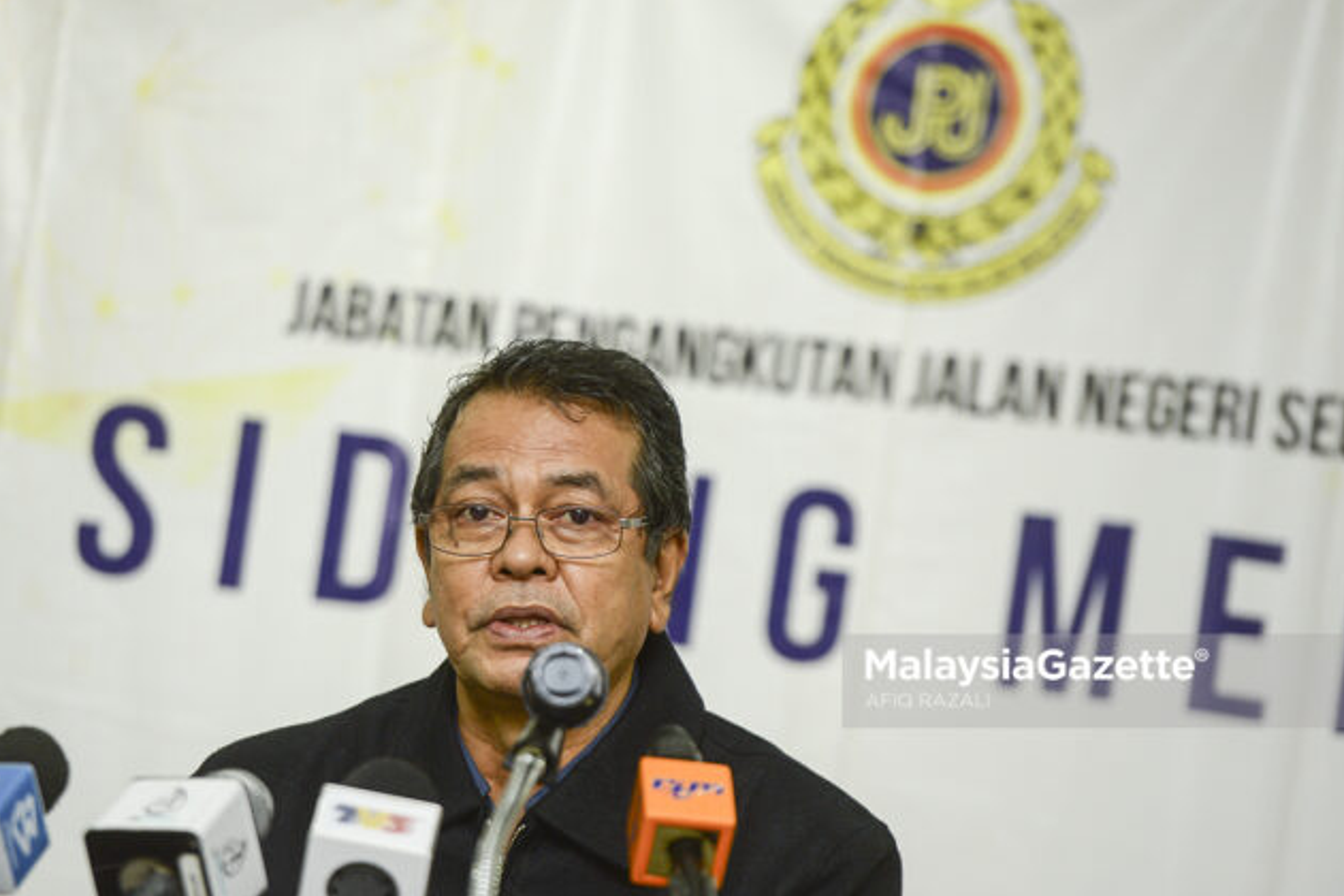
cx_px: 641
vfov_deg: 6.9
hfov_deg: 10.3
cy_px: 444
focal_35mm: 200
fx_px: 7466
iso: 1000
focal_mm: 185
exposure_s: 1/125
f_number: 3.5
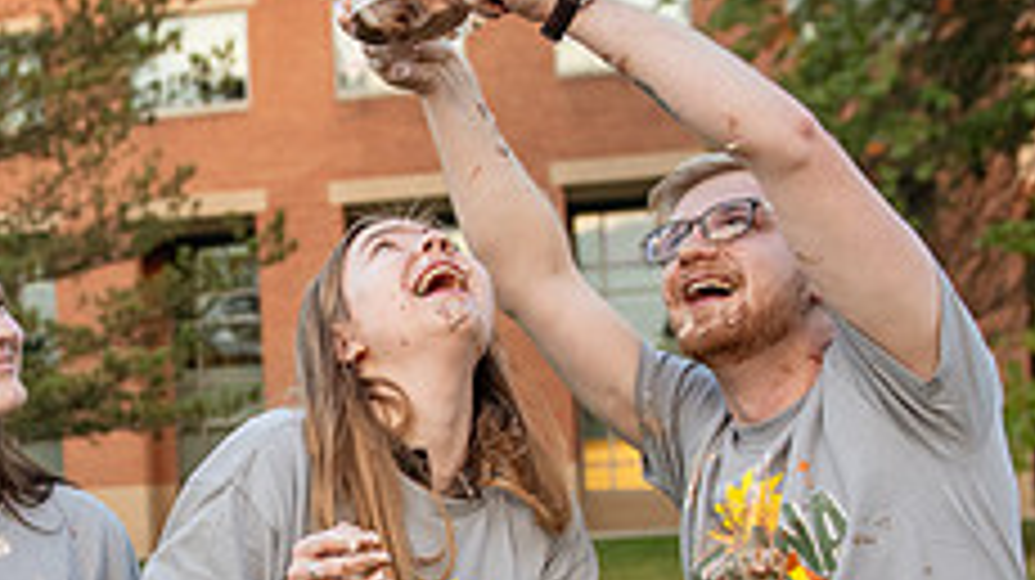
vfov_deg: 16.0
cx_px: 148
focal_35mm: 74
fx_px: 2029
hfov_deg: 27.8
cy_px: 569
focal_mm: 28
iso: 800
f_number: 3.2
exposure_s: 1/320
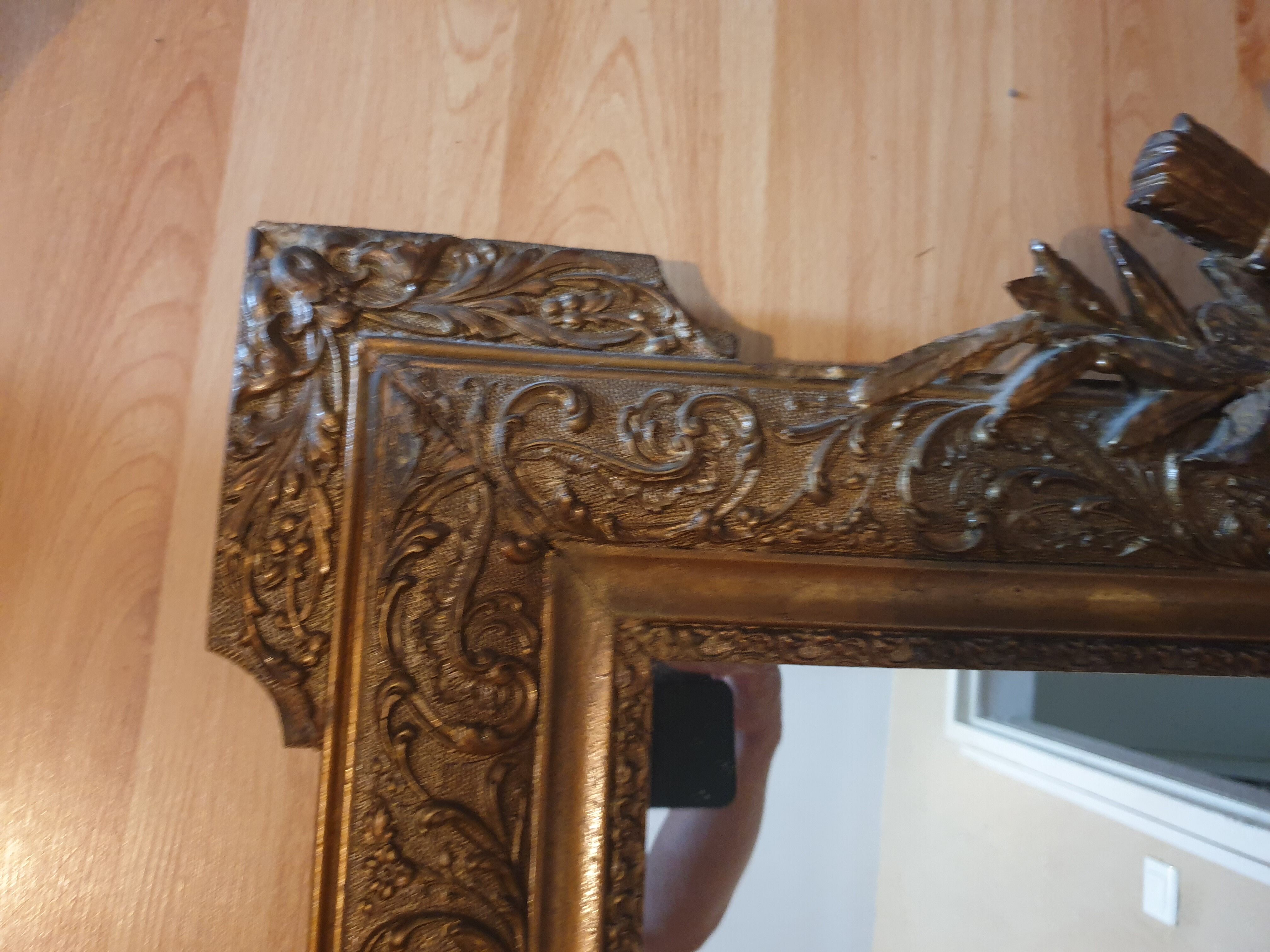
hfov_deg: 67.3
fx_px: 954
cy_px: 476
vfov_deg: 53.1
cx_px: 635
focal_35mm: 26
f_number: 1.5
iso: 320
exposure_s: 1/11
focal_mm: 4.3
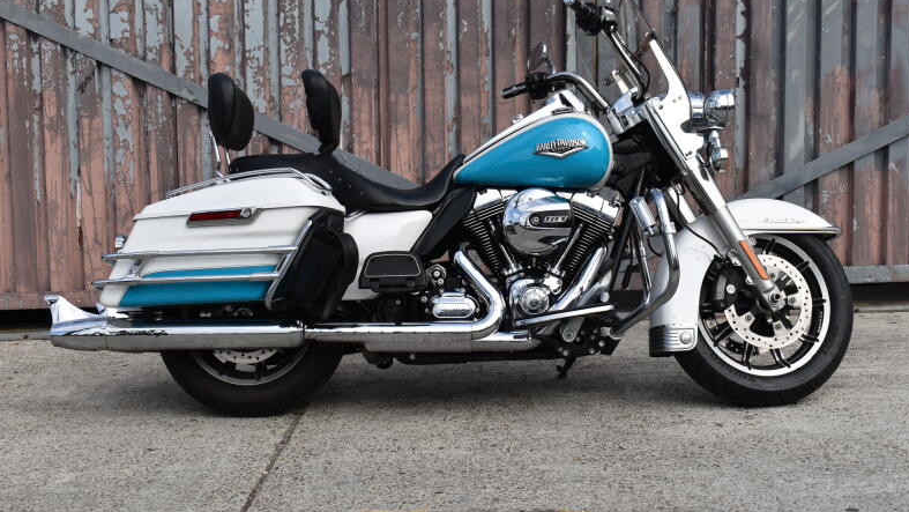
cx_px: 453
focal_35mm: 50
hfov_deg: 41.7
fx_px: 1194
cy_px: 230
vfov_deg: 24.2
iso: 100
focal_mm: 31
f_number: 9
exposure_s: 1/320
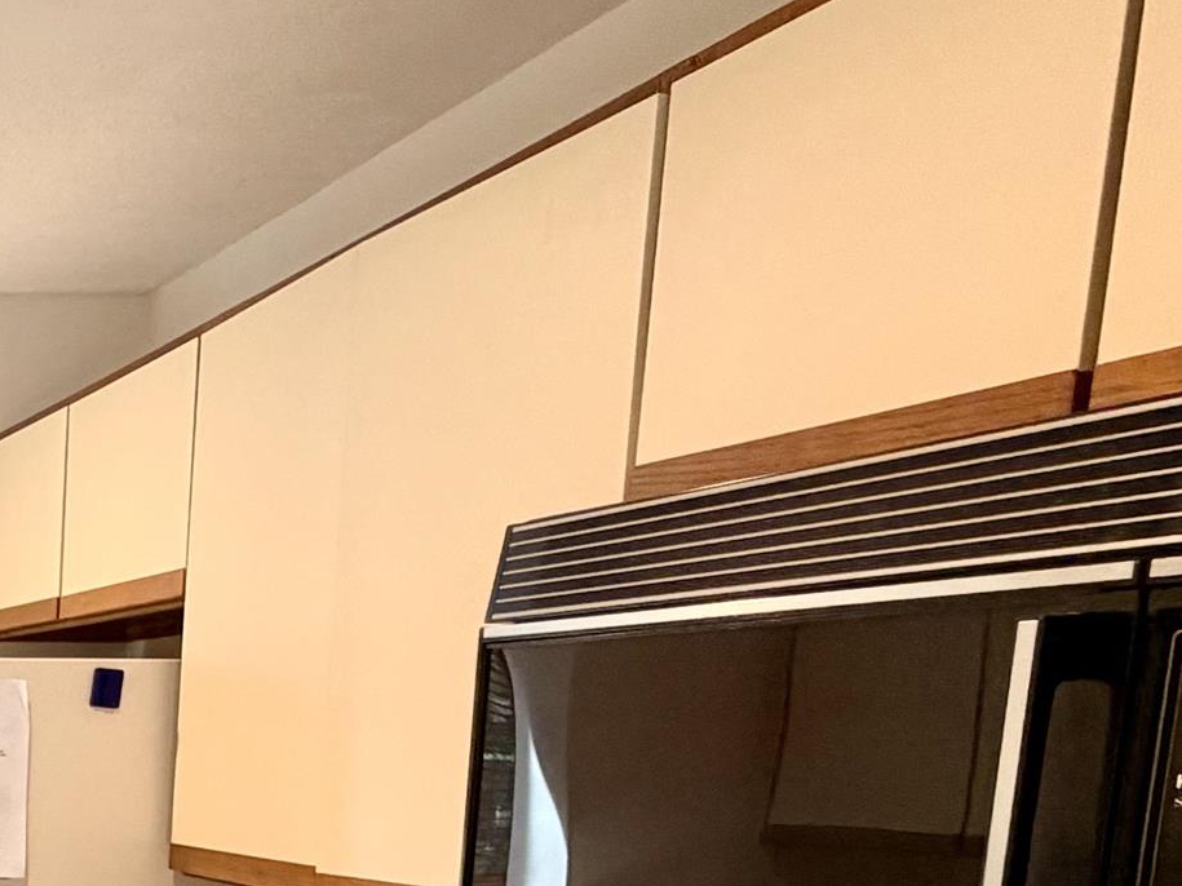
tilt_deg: -8.7
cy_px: 954
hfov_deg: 29.4
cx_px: -477
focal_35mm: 47
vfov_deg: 28.3
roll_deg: +0.4
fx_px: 1605
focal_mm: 2.22
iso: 200
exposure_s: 1/60
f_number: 2.2
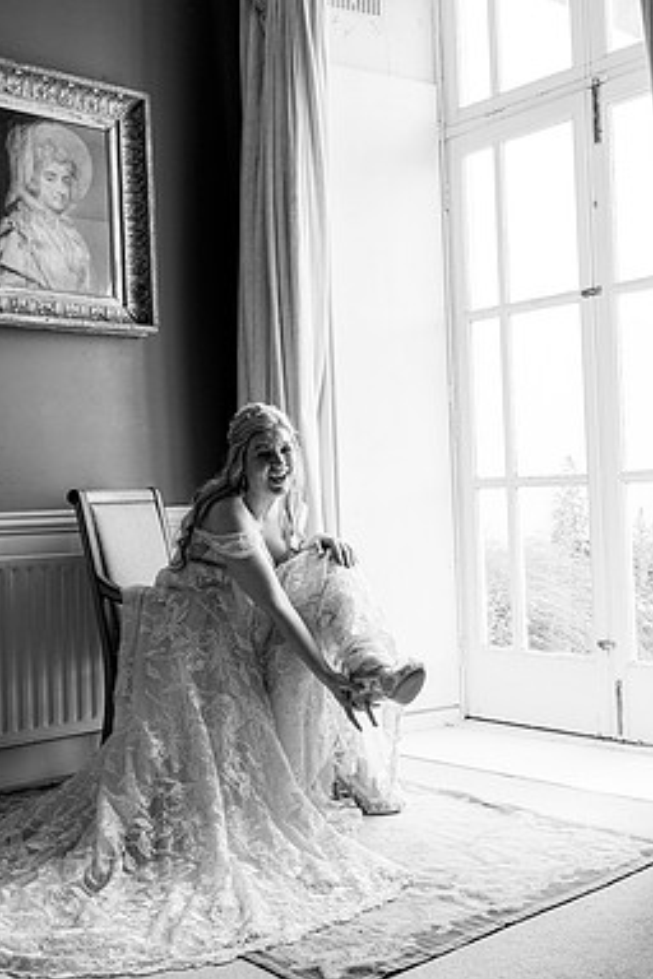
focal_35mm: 41
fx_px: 1115
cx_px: 281
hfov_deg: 32.6
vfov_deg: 47.4
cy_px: 490
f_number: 7.1
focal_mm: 35
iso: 1000
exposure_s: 1/160
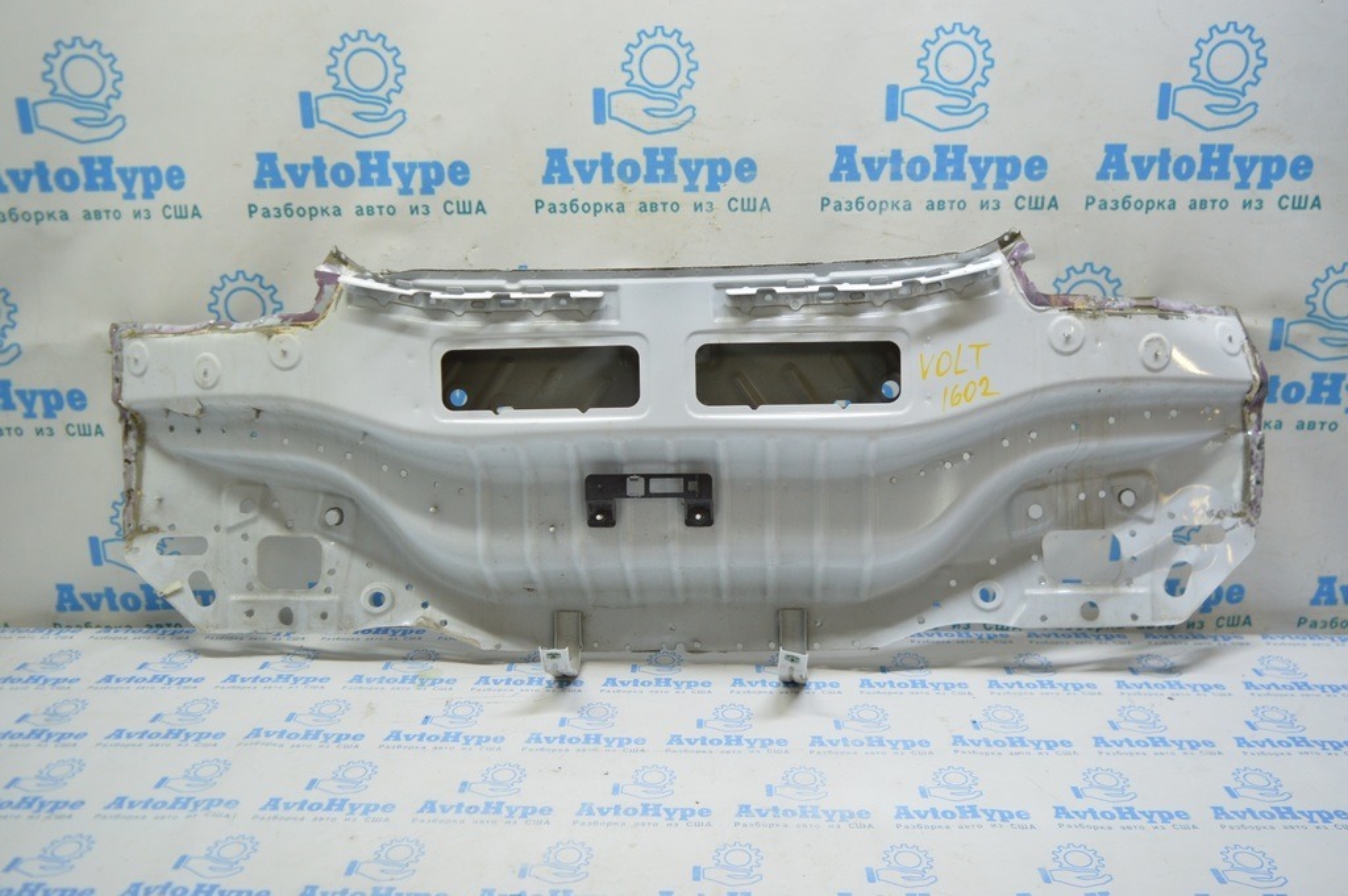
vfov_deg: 47.9
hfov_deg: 67.4
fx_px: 1010
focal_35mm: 27
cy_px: 448
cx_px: 674
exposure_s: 1/60
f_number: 3.5
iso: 400
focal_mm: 18
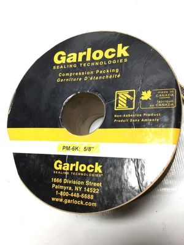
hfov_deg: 45.4
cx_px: 92
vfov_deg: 58.4
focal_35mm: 31
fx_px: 220
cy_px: 122
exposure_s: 1/60
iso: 25
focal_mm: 3.3
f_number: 2.4
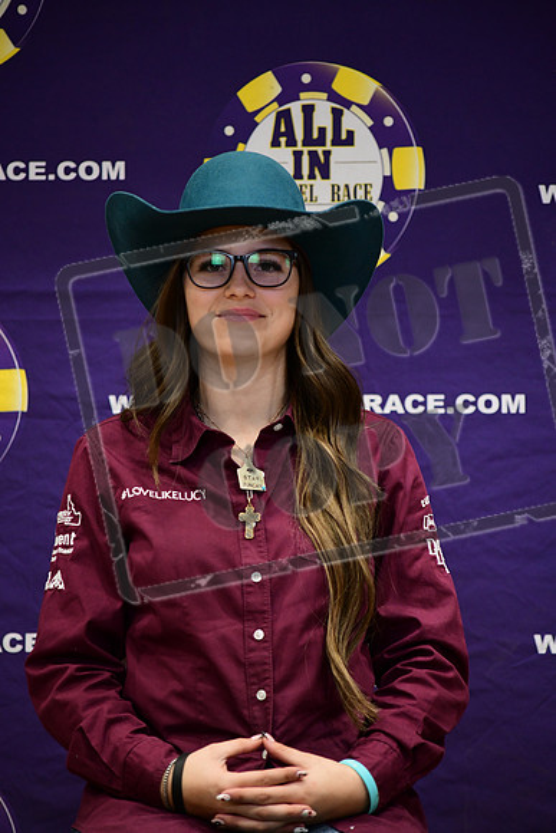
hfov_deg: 12.5
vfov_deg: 18.6
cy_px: 416
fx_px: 2547
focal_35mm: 110
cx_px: 278
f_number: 4.2
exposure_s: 1/250
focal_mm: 110
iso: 2500
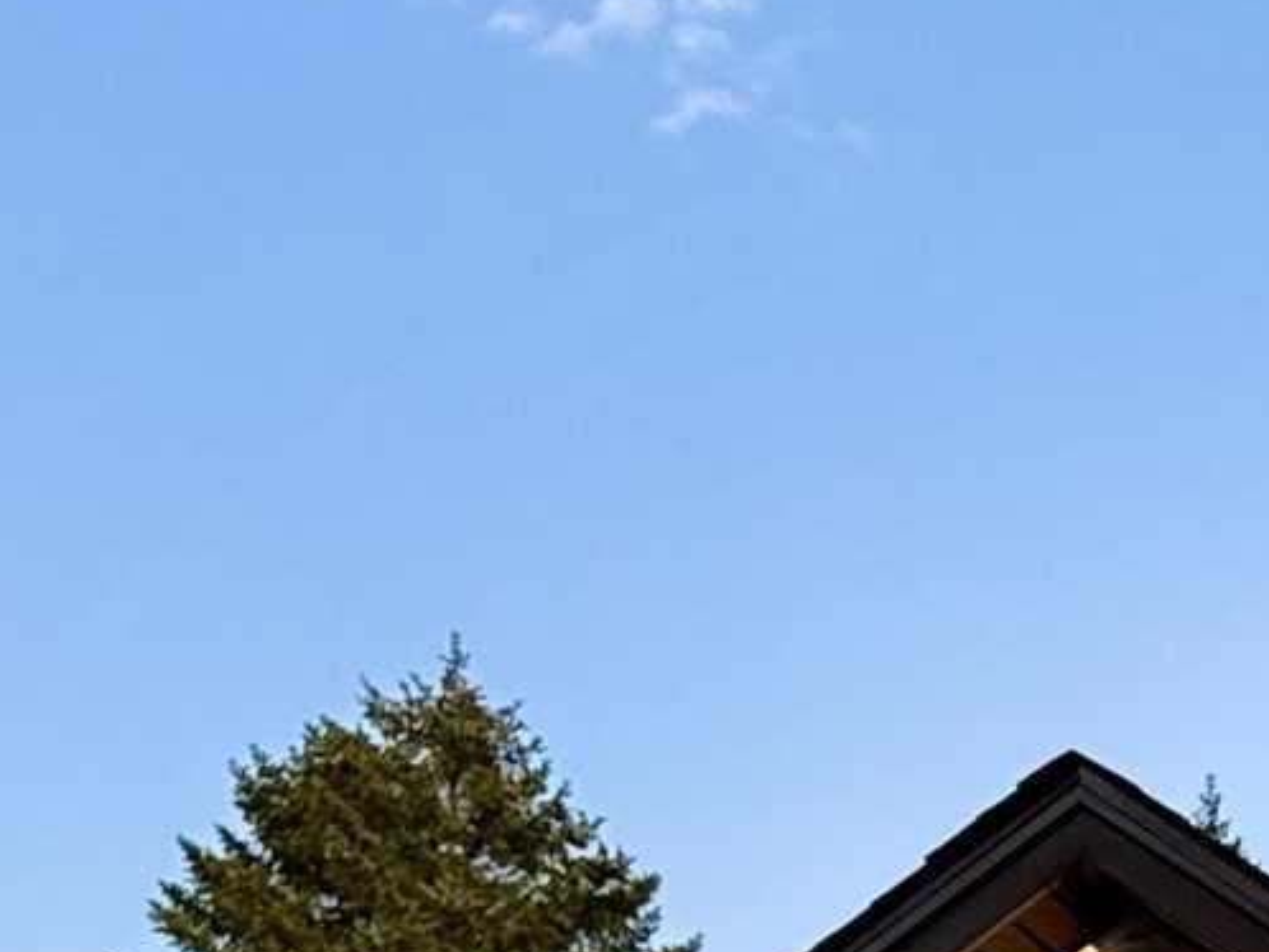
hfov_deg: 12.3
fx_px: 5428
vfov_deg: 9.3
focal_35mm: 148
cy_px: 2006
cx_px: 2260
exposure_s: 1/1770
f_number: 1.78
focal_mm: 6.76
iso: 80
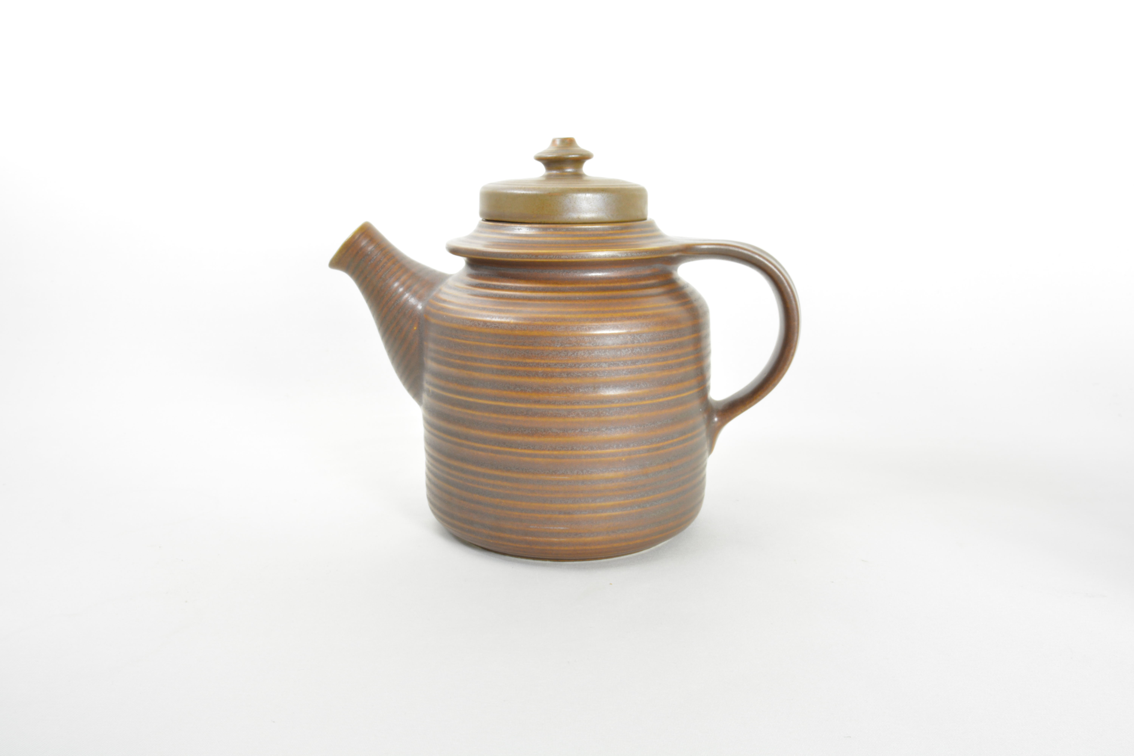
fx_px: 1039
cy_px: 378
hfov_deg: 57.2
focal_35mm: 33
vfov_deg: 40.0
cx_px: 567
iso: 400
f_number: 19
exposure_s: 3
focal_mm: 22
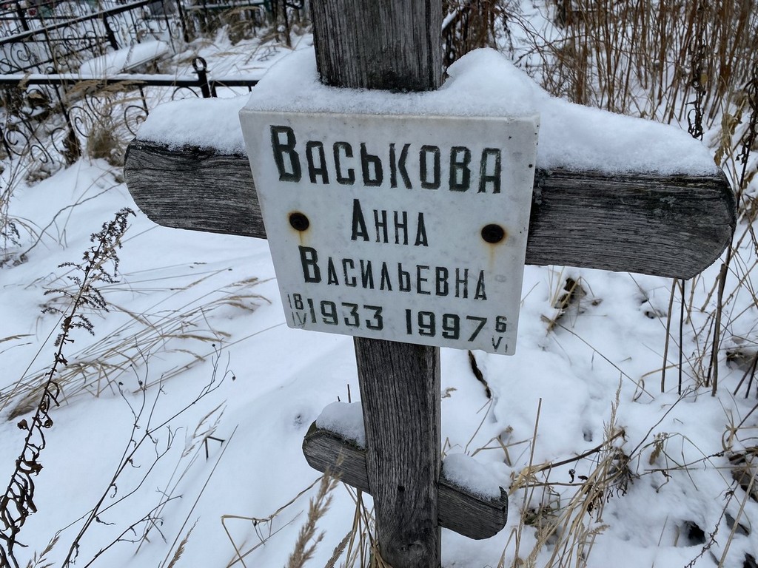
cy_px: 284
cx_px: 379
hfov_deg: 67.3
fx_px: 569
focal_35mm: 26
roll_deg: +3.9
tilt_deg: -40.7
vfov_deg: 53.1
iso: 32
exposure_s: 1/957
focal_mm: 4.25
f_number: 1.8
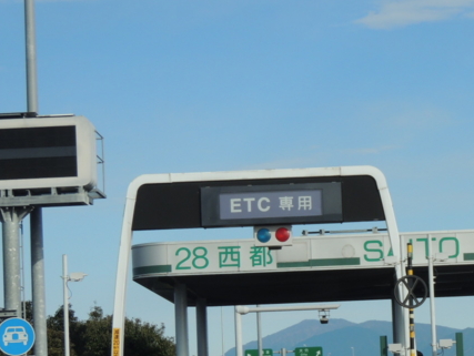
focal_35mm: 131
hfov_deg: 14.9
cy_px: 252
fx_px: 1795
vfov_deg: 11.3
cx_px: 437
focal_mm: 12.4
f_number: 3.9
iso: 100
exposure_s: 1/1000
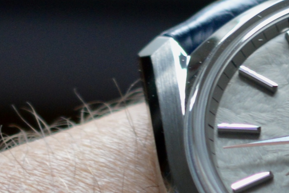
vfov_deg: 3.5
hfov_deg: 5.1
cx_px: 858
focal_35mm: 388
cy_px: 74
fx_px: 3113
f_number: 4
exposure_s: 1/60
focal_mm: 40
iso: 400
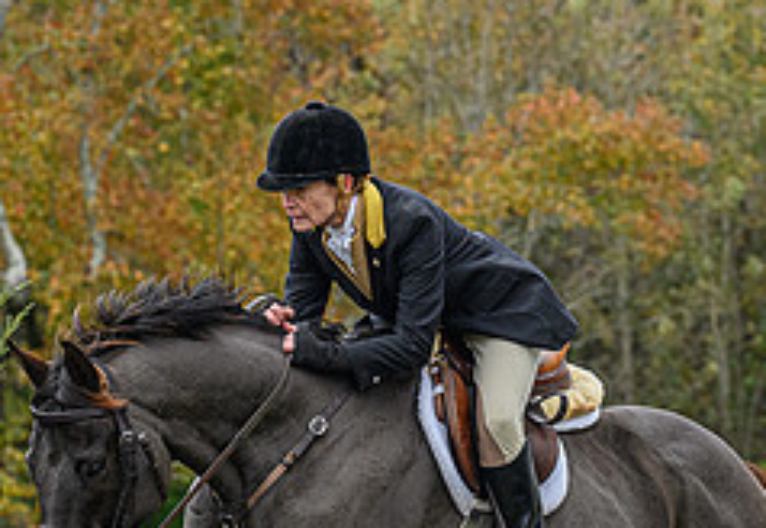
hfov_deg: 7.9
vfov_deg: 5.4
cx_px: 294
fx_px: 5568
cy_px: 453
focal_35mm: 259
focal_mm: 82
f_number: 3.5
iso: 1000
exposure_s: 1/800
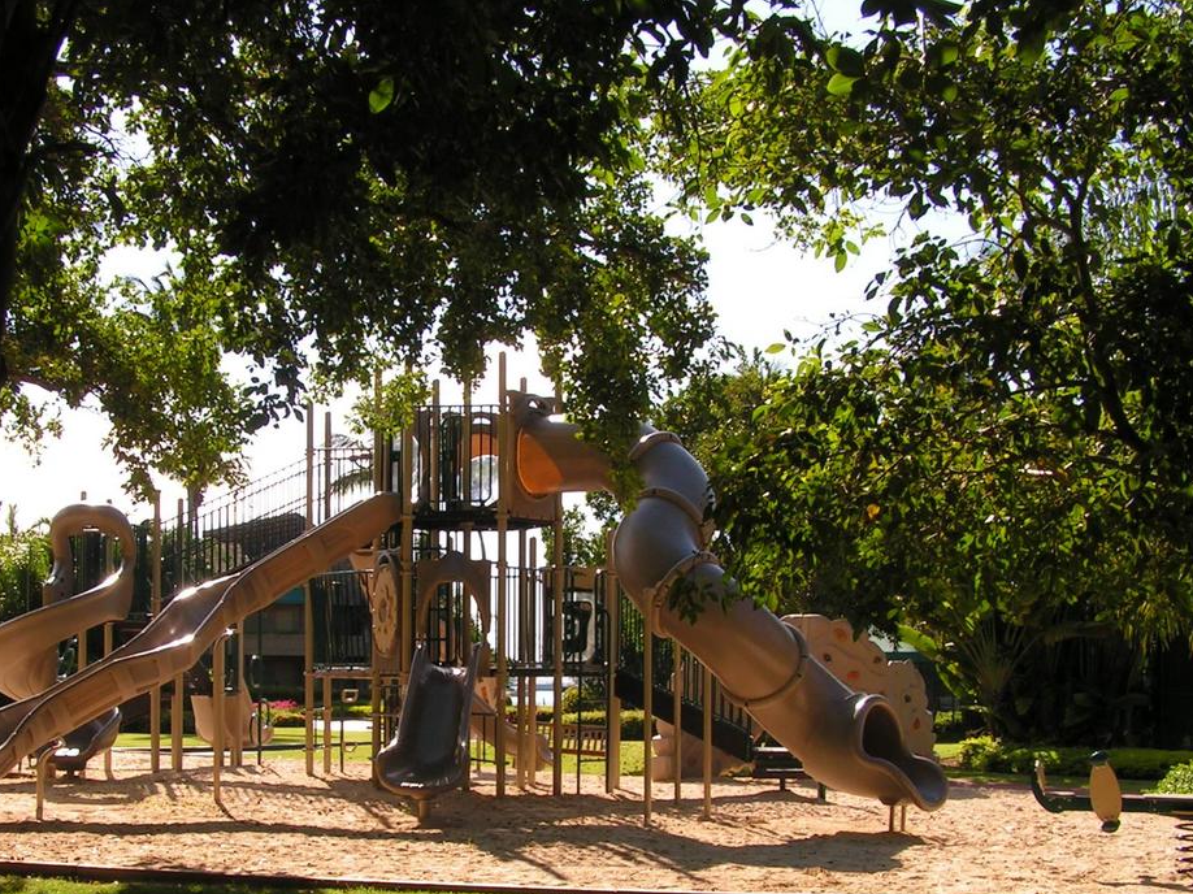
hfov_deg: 36.0
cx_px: 473
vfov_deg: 27.3
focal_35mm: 53
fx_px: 1826
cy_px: 621
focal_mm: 6.3
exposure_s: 1/200
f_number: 5.6
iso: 50
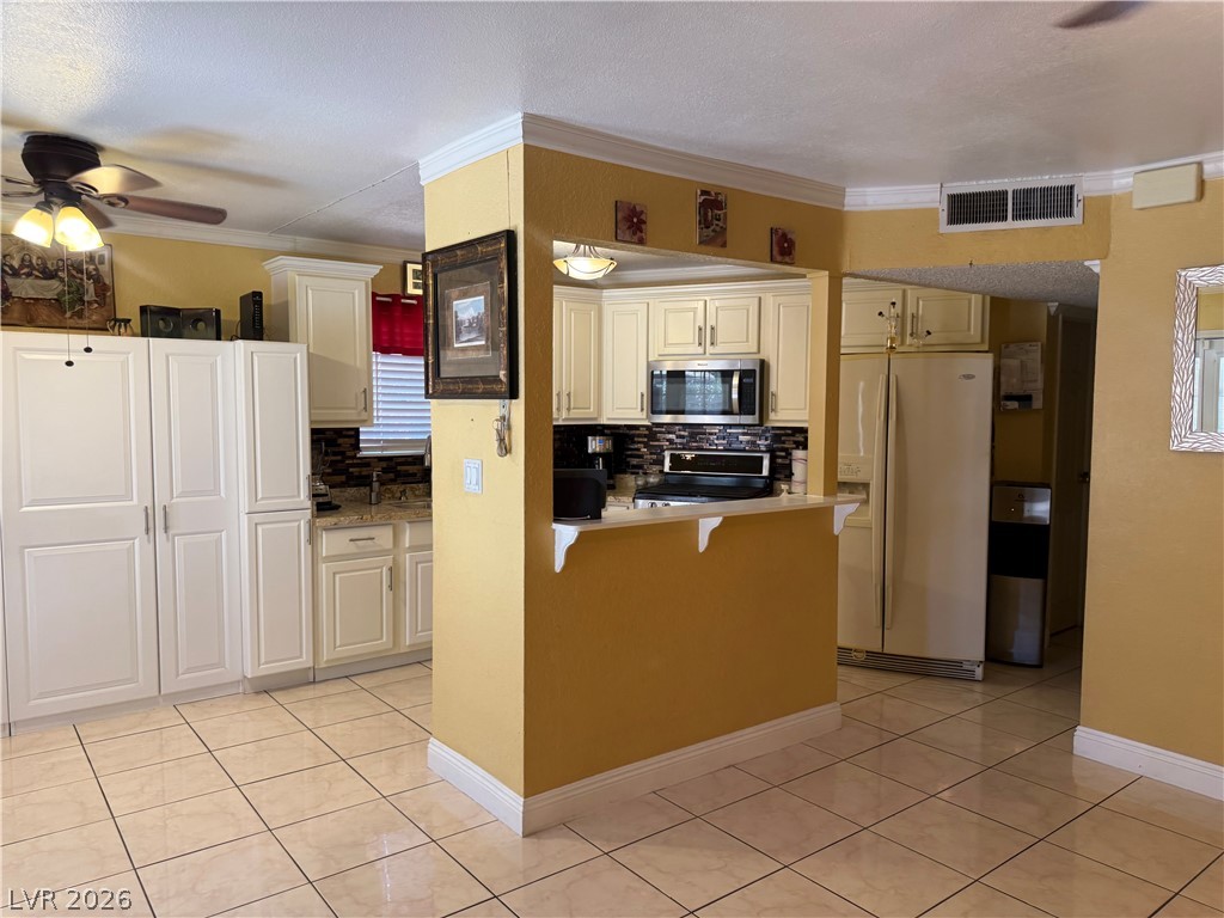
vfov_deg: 56.8
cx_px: 612
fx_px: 849
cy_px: 459
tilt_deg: -4.6
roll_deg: -0.9
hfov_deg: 71.6
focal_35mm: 24
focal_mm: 6.76
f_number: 1.78
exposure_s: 1/120
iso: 200
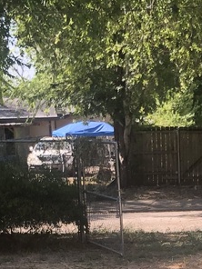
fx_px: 1058
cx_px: 177
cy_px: 316
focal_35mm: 136
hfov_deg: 10.8
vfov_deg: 14.1
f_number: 1.8
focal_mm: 3.99
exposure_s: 1/445
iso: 20
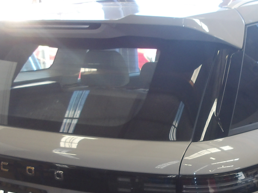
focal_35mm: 74
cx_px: 205
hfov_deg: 25.9
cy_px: 179
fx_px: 552
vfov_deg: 19.5
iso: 153
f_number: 3
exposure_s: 1/60
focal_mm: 4.9
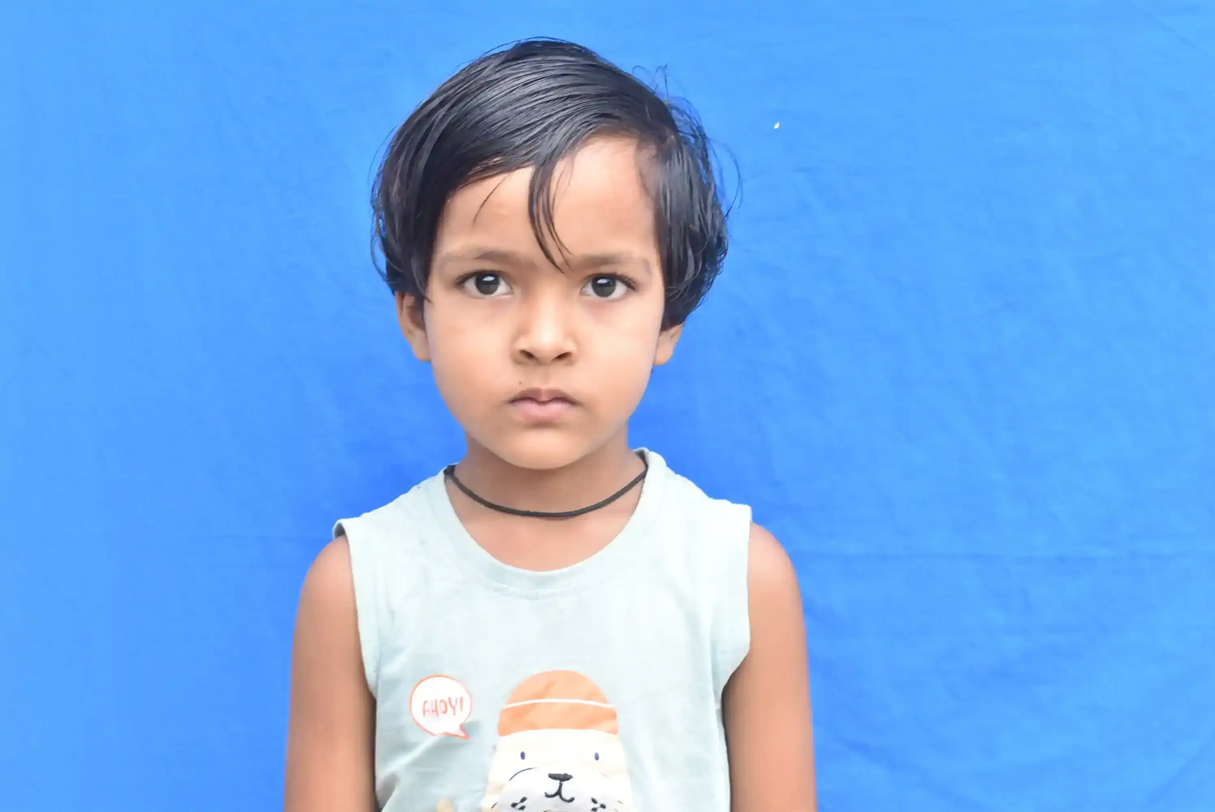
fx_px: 2027
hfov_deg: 33.4
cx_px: 608
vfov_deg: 22.7
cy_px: 406
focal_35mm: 60
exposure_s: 1/60
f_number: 7.1
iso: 500
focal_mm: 40
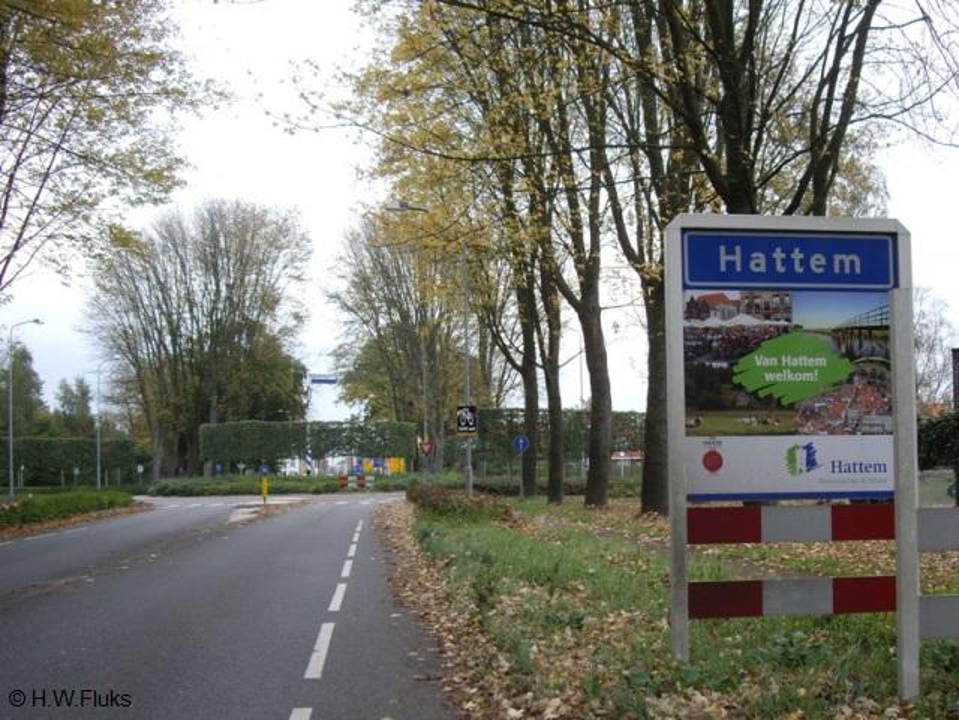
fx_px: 1053
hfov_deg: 49.0
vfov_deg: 37.7
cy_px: 360
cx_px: 480
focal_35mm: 38
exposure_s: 1/125
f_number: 2.8
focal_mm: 7.9
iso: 100
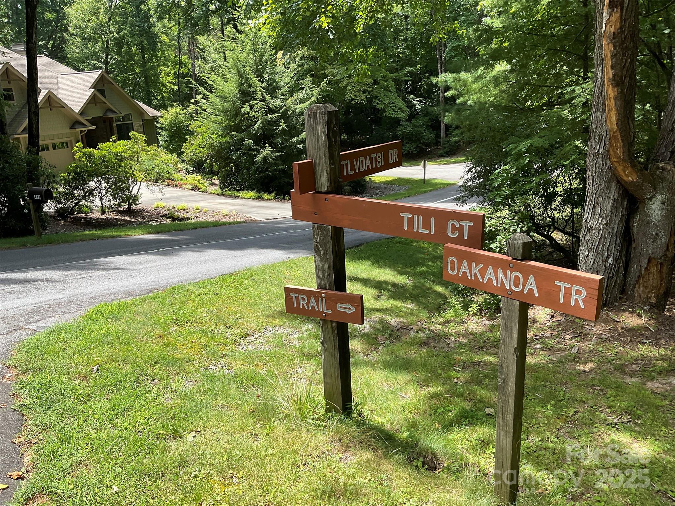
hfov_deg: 61.7
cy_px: 253
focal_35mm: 29
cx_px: 338
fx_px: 565
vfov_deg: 48.2
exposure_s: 1/378
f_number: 1.8
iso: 16
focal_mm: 3
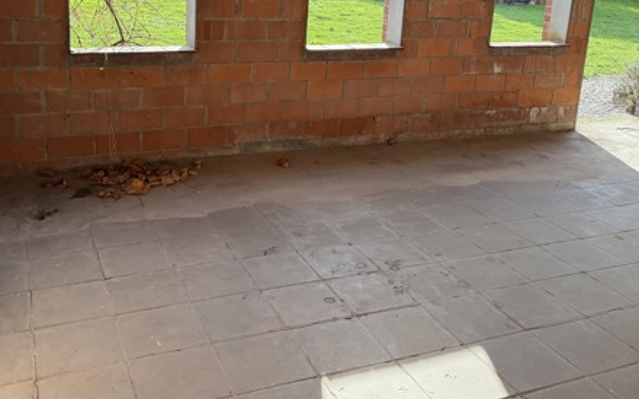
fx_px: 644
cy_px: 80
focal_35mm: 37
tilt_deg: -13.2
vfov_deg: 33.4
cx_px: 285
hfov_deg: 52.6
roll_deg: -2.1
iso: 100
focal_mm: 6.76
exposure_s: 1/612
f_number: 1.78
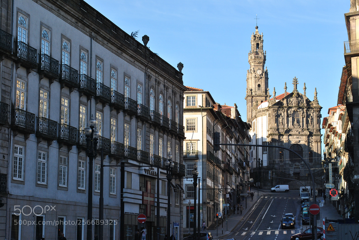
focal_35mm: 78
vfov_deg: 17.5
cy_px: 120
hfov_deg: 26.0
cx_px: 180
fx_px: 779
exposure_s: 1/200
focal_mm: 52
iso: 200
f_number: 10
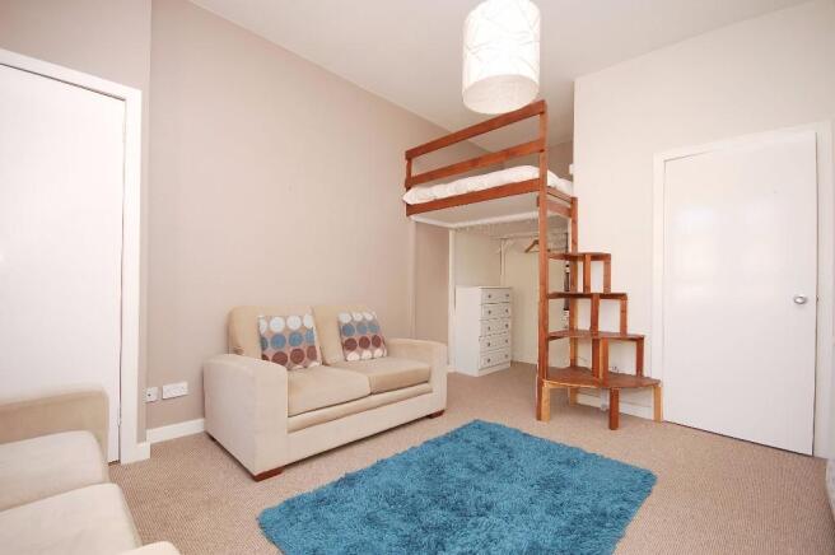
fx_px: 556
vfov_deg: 53.0
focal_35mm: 24
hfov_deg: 73.8
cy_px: 278
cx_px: 418
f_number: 8
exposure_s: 1/125
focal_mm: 16
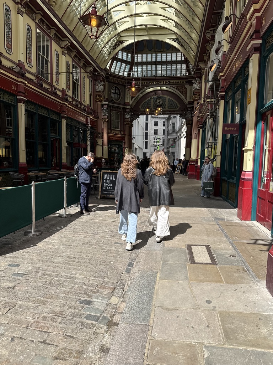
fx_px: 252
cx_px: 136
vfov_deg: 71.6
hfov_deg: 56.8
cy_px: 182
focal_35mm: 24
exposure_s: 1/2525
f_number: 1.78
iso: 80
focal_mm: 6.76
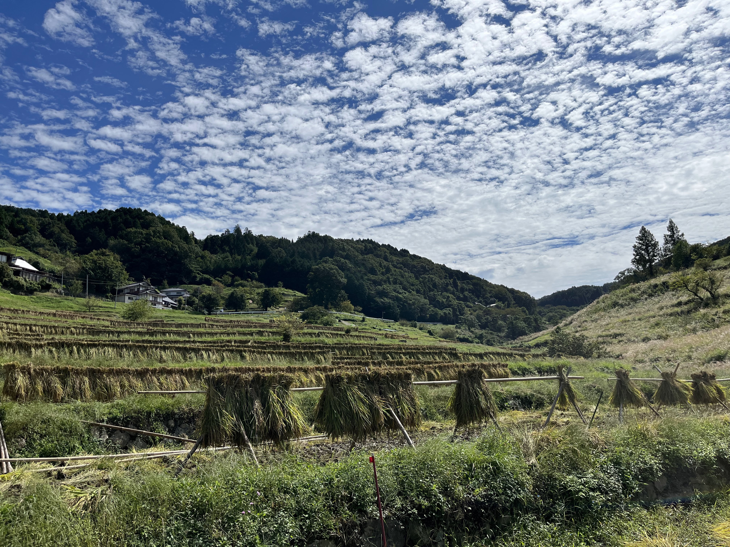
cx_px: 365
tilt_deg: +15.2
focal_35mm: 26
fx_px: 548
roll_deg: +4.3
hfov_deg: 67.3
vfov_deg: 53.1
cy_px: 274
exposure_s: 1/10870
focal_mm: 5.1
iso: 50
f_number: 1.6
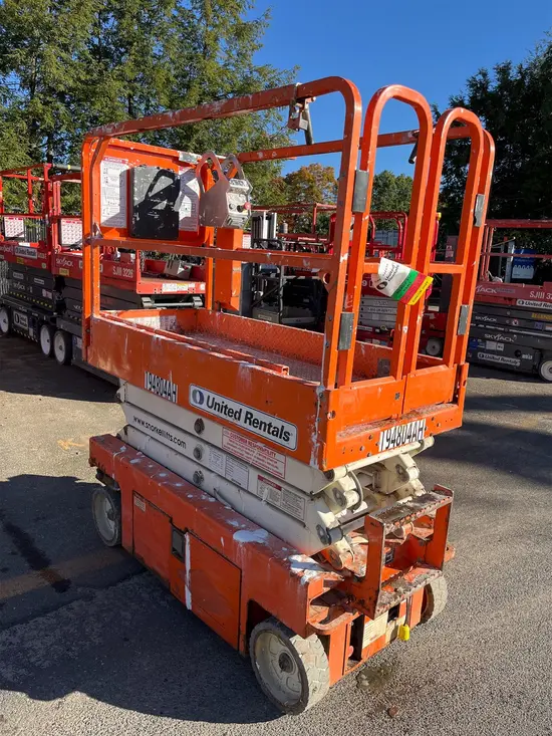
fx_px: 553
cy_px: 368
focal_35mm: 26
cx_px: 276
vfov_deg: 67.3
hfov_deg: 53.1
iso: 50
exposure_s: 1/1832
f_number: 1.6
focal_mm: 5.1
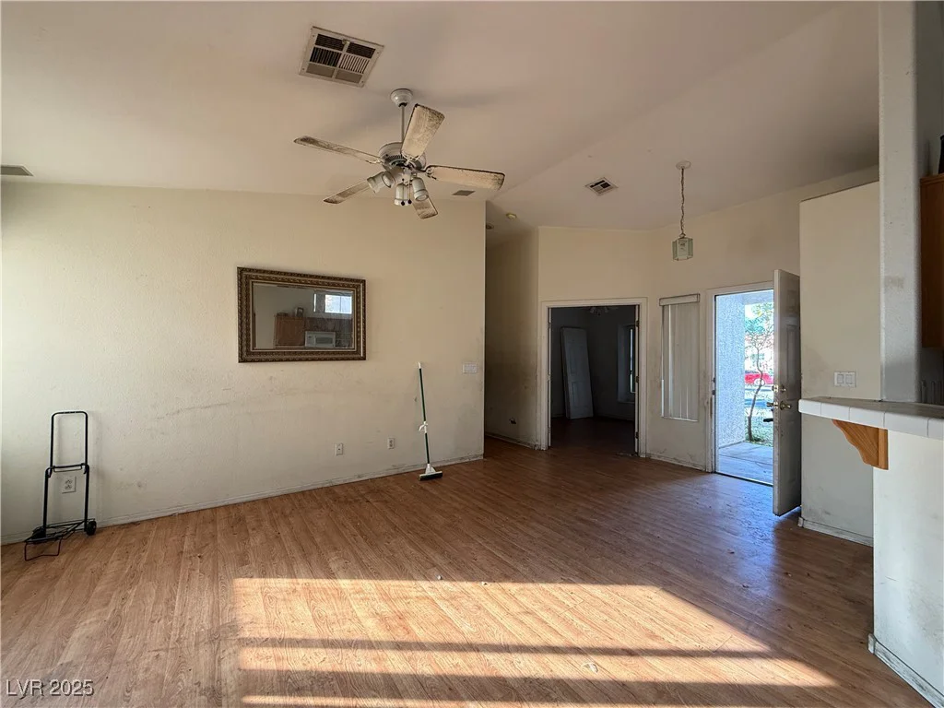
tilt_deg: +1.9
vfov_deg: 85.7
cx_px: 472
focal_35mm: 14
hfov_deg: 102.1
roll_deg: -0.3
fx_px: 382
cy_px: 354
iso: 160
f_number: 2.2
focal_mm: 2.22
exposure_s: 1/99
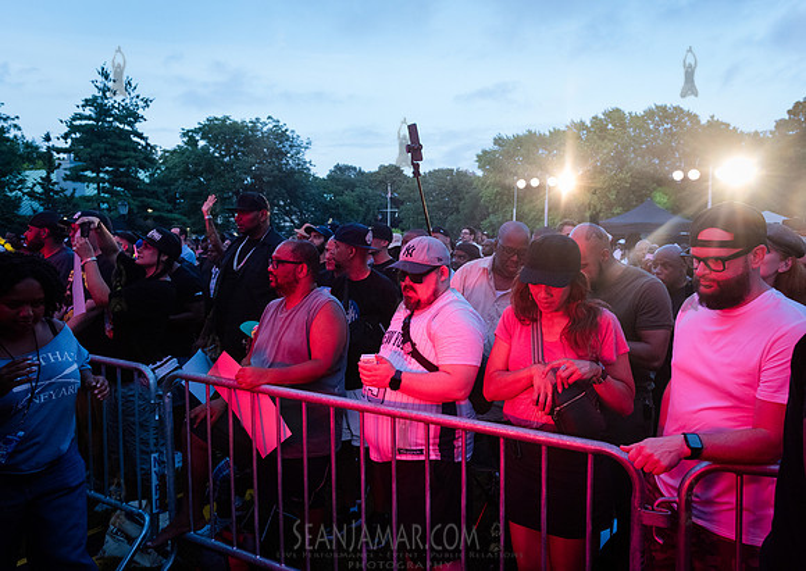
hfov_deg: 70.4
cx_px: 428
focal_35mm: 25
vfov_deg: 53.2
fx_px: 571
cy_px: 286
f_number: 4.5
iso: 4000
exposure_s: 1/500
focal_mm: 24
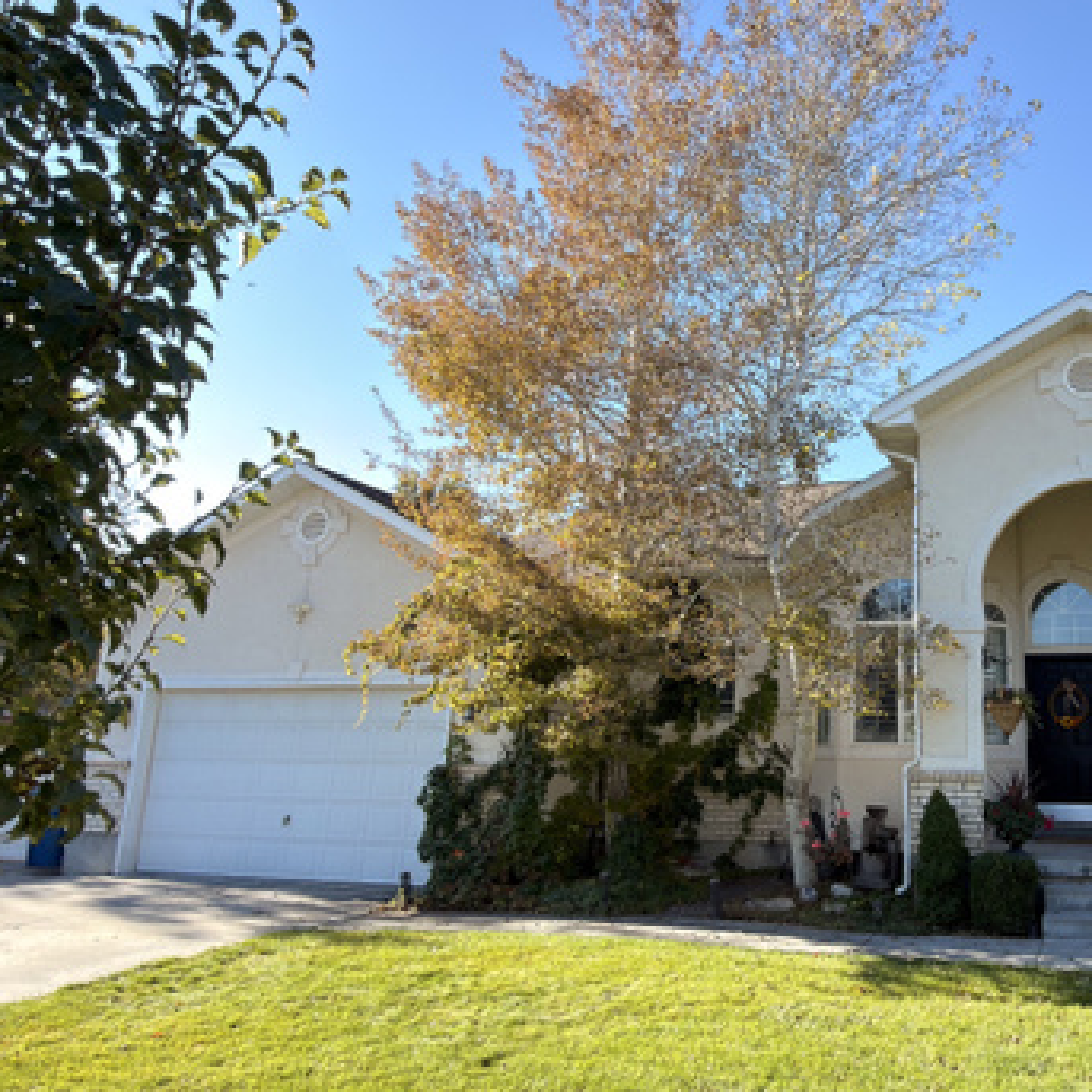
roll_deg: -0.3
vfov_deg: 57.3
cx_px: 837
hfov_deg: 54.3
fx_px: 999
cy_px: 530
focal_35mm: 28
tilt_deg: +13.6
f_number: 2.2
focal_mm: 2.22
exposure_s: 1/167
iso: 20
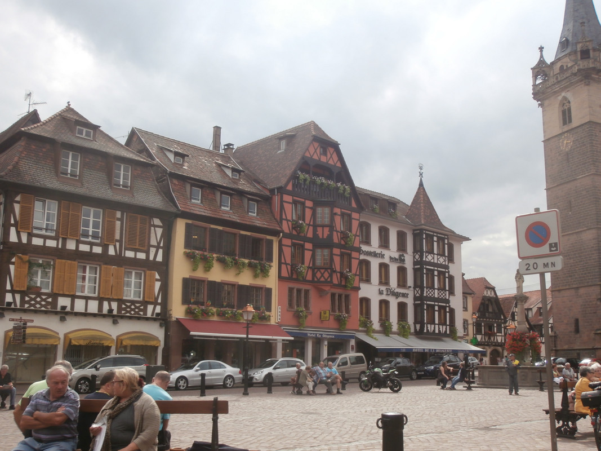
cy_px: 226
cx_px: 300
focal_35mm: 38
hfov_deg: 49.0
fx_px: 660
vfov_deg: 37.7
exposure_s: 1/500
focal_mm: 6.67
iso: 100
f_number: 3.9
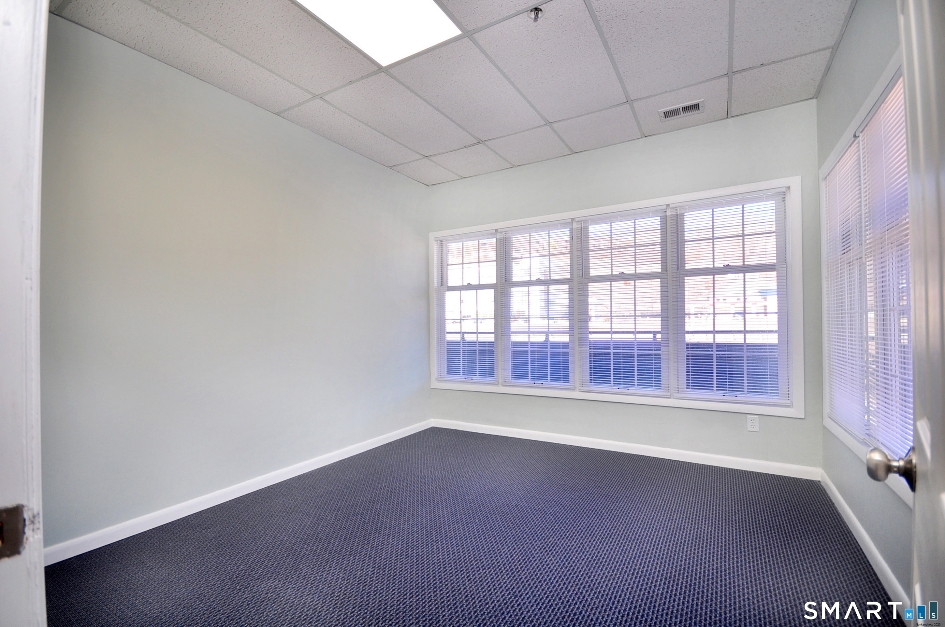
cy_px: 314
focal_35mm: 15
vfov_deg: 77.2
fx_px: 393
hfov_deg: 100.5
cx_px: 472
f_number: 4
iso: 250
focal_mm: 10
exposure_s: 1/100
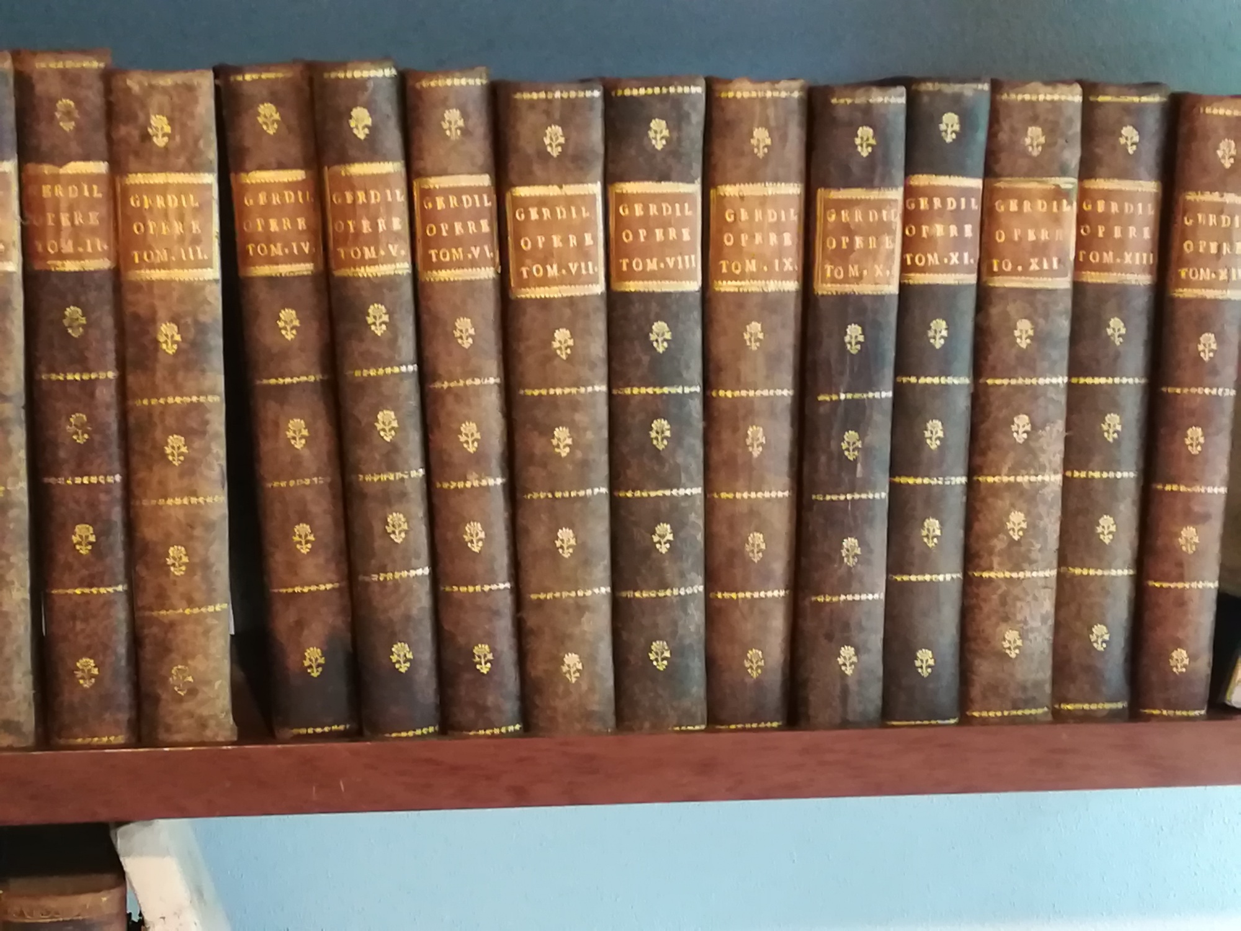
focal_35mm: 66
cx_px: 620
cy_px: 466
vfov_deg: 22.3
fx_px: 2366
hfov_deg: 29.4
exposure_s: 1/20
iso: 640
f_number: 2.2
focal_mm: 3.83
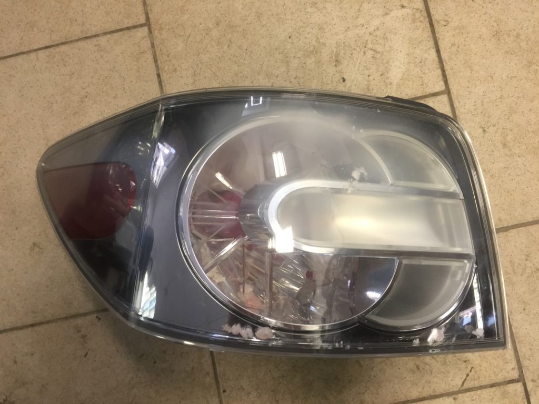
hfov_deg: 61.7
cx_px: 270
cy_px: 202
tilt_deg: -82.3
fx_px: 452
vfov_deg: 48.2
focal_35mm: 29
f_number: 2.2
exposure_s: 1/33
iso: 160
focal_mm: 4.15
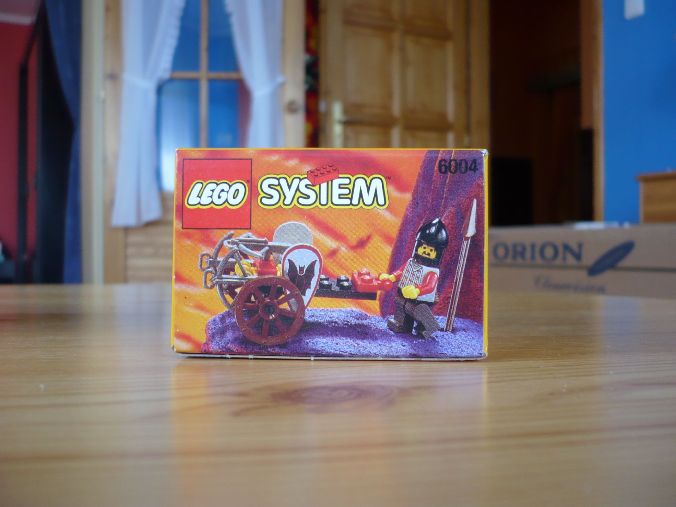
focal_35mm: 35
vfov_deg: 40.7
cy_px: 254
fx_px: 683
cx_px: 338
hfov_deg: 52.6
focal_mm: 5.8
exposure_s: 1/25
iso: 100
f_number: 2.8
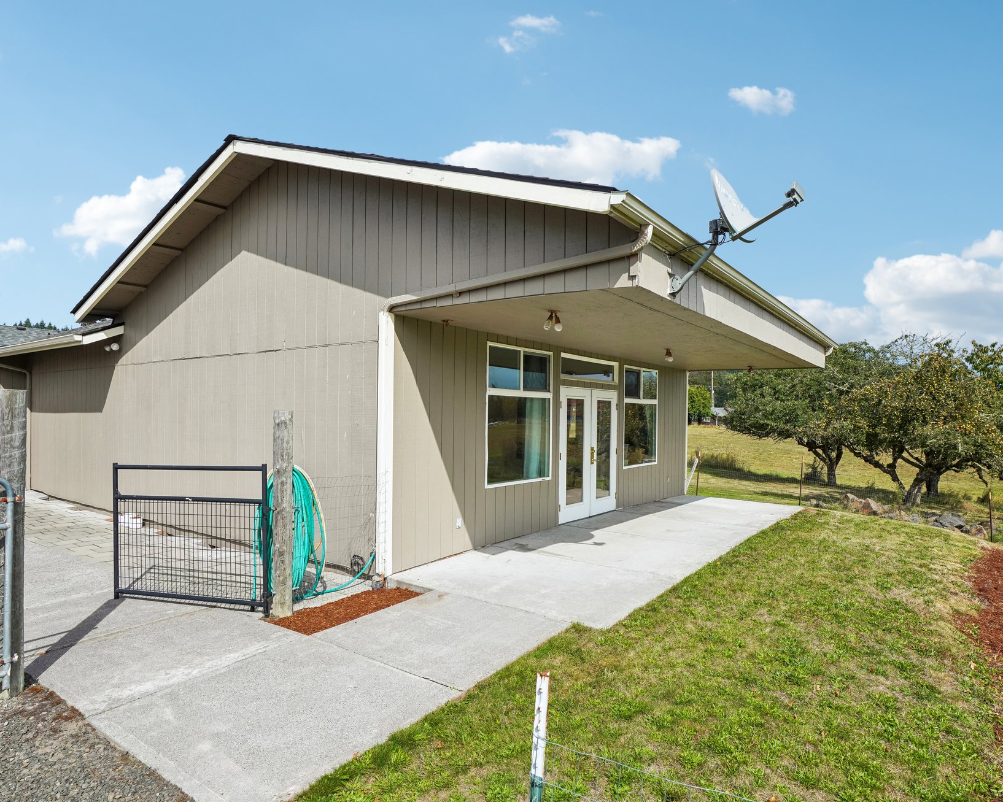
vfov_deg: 68.1
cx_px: 516
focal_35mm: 20
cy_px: 411
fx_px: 594
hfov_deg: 80.4
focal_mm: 17
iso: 400
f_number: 8
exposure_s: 1/1250
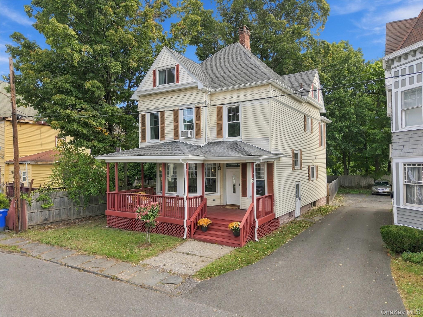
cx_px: 212
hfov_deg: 71.6
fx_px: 293
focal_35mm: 24
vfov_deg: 56.8
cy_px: 158
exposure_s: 1/640
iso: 100
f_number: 1.8
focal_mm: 8.7
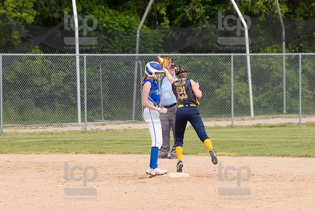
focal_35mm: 285
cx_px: 158
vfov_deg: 4.8
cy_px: 105
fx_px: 2492
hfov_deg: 7.2
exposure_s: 1/1600
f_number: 5.6
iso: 320
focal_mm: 190
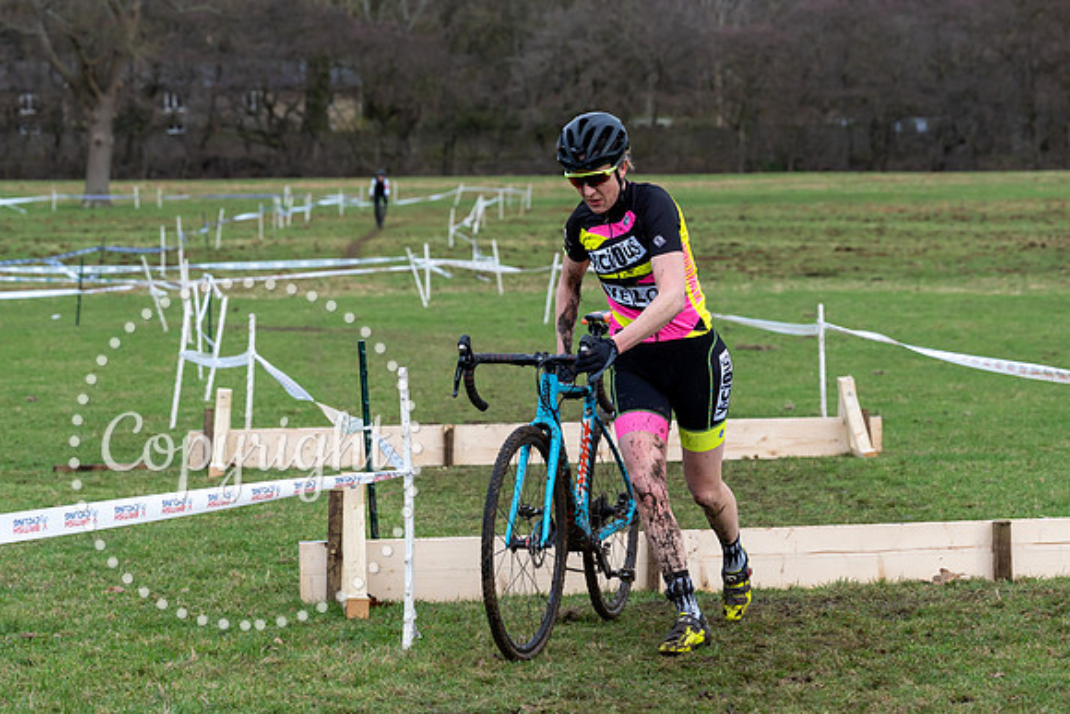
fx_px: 3392
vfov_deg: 12.0
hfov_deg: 17.9
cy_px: 330
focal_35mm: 114
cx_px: 630
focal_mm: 70
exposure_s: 1/640
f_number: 3.5
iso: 500
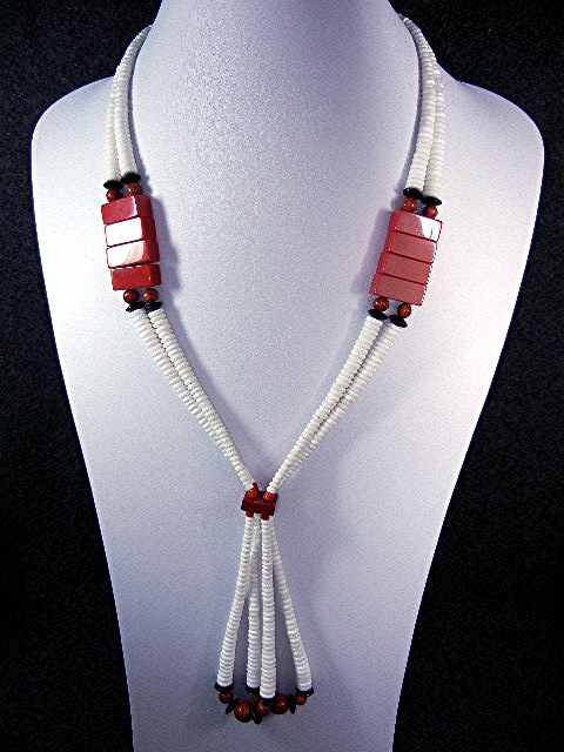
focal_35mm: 34
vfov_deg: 54.0
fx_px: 739
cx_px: 282
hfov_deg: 41.8
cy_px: 376
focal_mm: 6.2
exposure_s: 1/80.7
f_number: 3.6
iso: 160
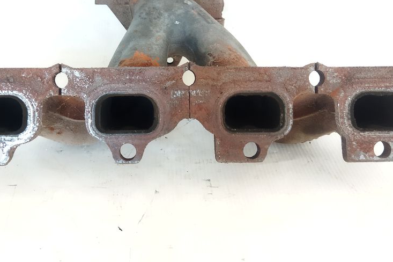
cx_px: 172
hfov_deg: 42.7
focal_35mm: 46
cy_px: 74
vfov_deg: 28.9
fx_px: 502
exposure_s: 1/25
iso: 441
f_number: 1.79
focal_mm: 4.71
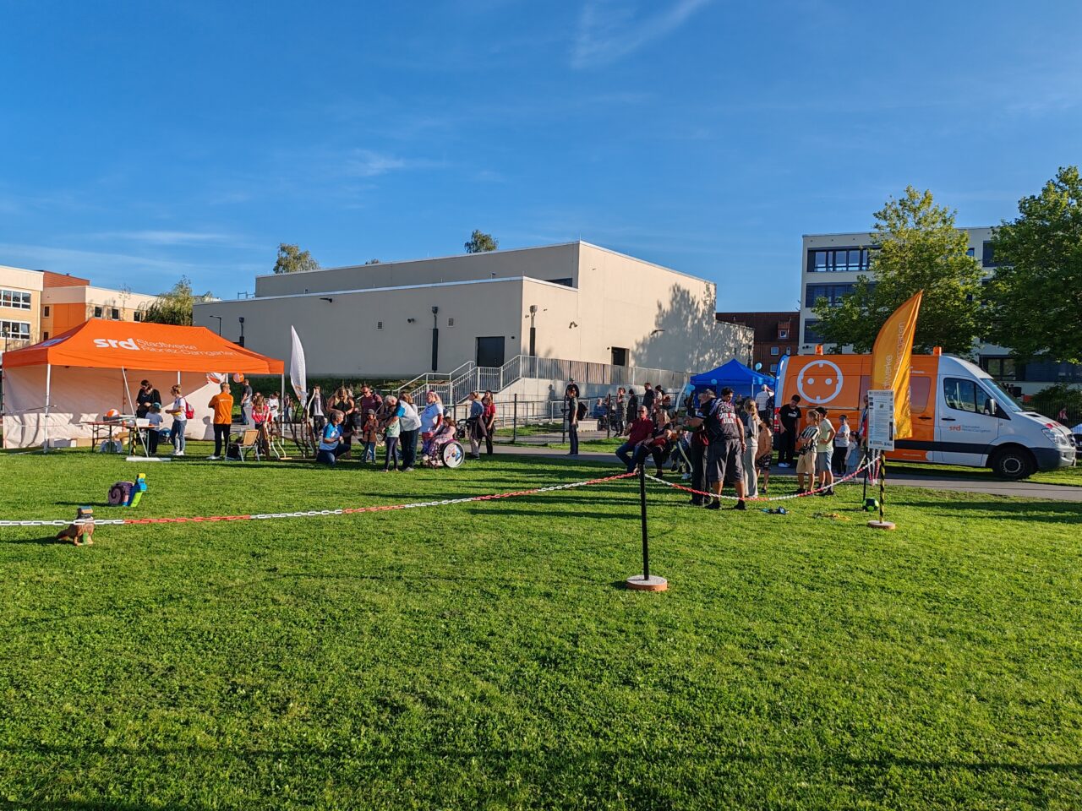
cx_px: 541
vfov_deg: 51.4
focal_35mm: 27
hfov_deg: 65.3
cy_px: 406
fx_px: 844
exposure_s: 1/740
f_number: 1.9
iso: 50
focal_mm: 6.12
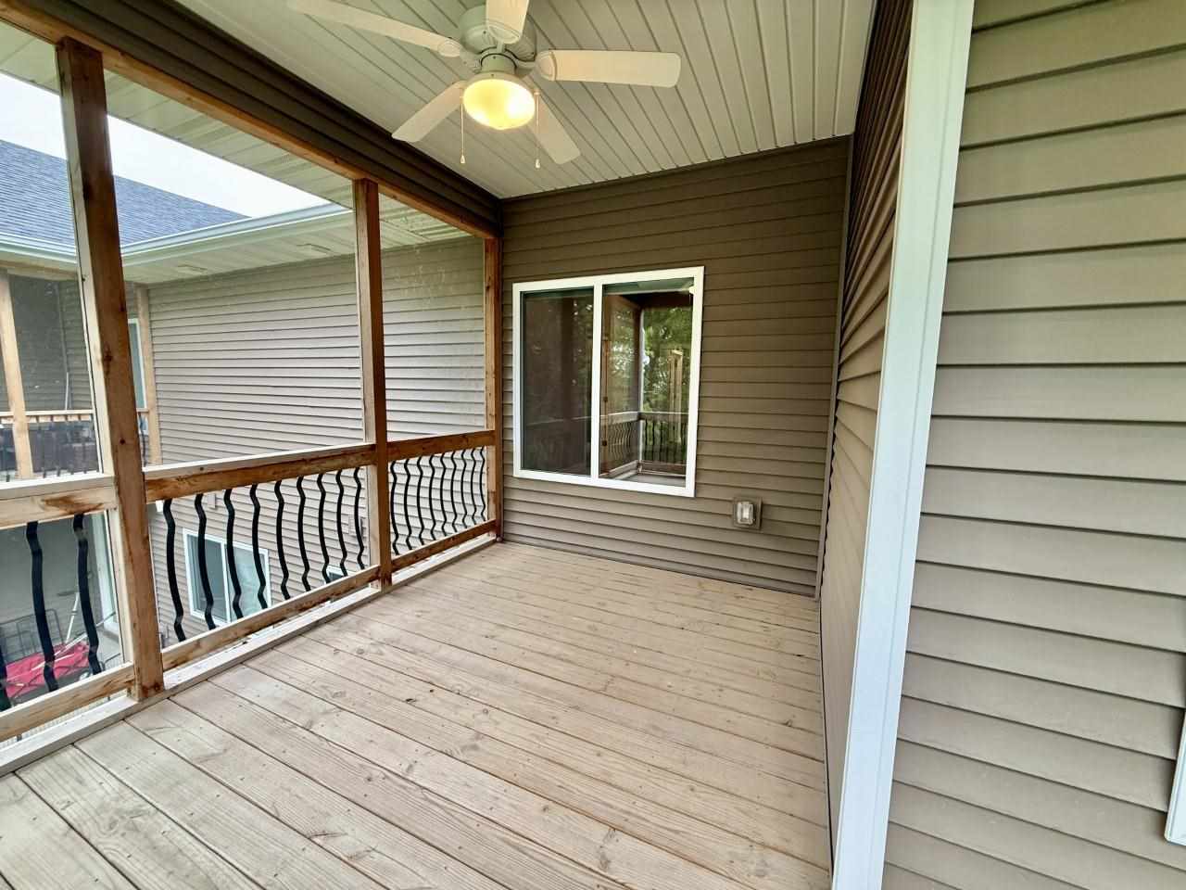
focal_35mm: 14
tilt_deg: -6.5
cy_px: 445
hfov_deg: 102.1
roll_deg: -0.8
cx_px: 593
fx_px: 480
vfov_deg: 85.7
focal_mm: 2.22
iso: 160
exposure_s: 1/120
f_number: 2.2
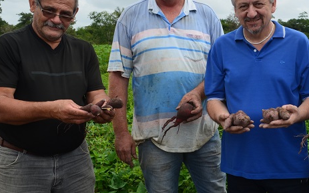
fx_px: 488
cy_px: 78
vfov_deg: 22.3
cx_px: 210
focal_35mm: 58
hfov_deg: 34.7
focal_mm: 22
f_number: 11
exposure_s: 1/125
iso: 125
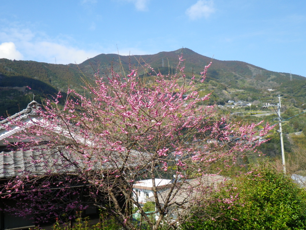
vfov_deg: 41.8
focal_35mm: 34
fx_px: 301
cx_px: 153
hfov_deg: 54.0
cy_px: 115
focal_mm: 6.1
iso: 80
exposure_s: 1/250
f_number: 4.6
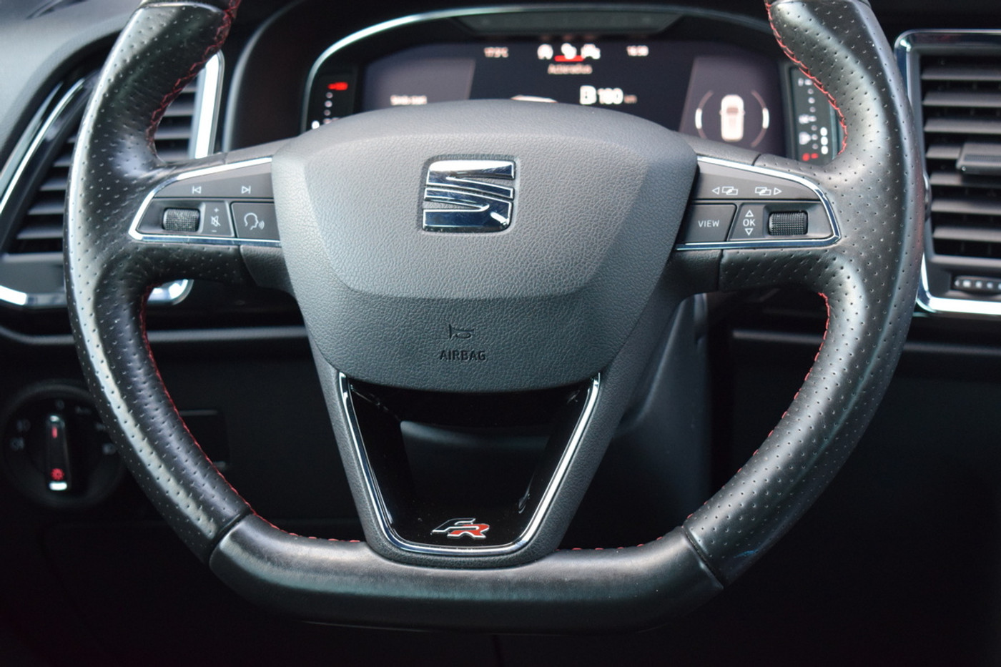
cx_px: 500
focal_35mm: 72
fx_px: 2002
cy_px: 334
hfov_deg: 28.1
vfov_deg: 18.9
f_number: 5.3
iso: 2000
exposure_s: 1/60
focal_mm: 48
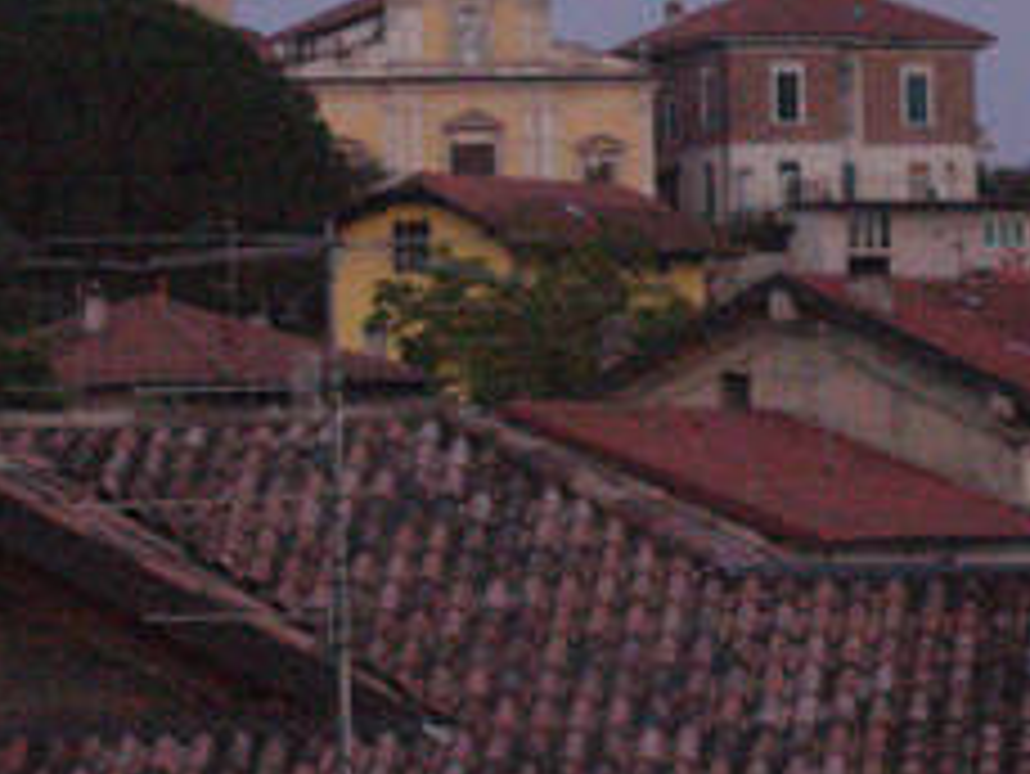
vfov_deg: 6.5
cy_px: -61
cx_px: 648
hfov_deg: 8.6
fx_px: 6817
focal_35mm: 229
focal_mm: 17.4
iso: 400
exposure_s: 1/8
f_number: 5
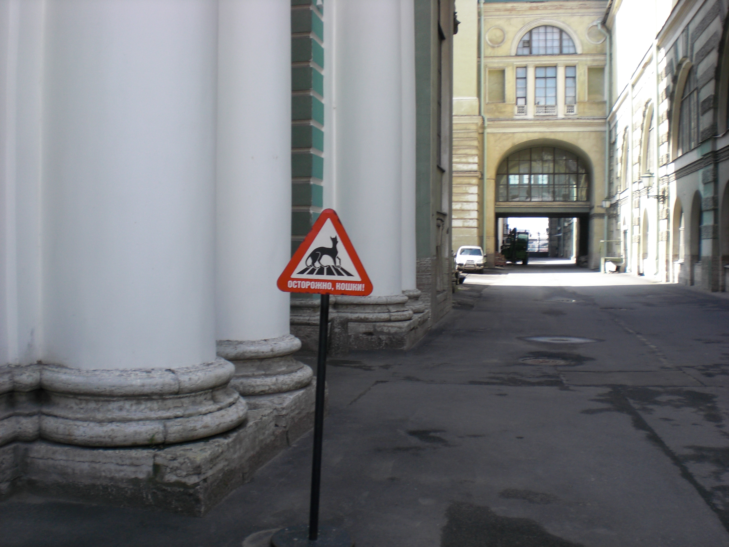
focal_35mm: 38
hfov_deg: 49.0
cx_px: 364
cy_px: 274
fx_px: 800
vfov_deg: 37.7
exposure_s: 1/200
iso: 64
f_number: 3.1
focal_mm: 6.3
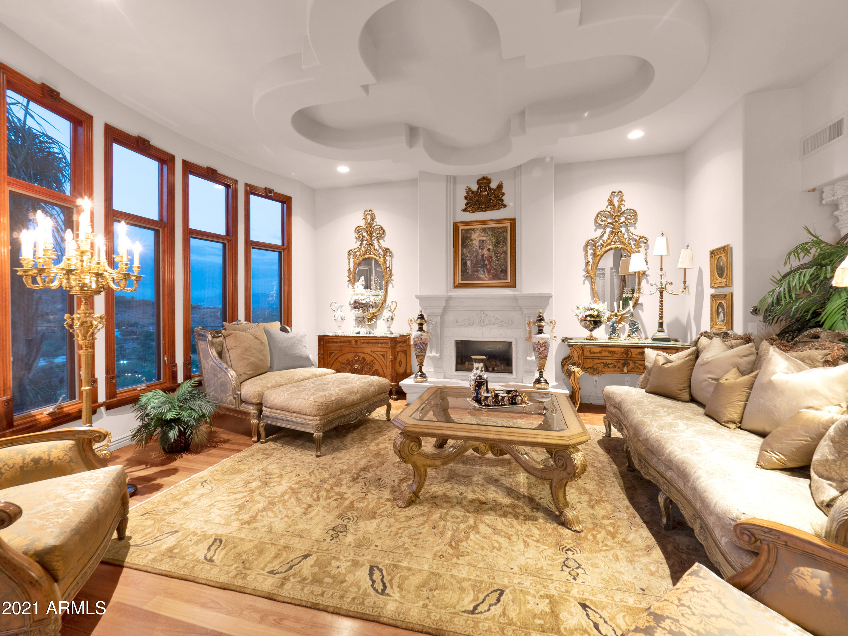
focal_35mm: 14
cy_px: 318
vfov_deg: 85.7
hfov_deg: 102.1
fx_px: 343
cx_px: 424
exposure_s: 1.6
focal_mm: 7
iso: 200
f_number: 6.3
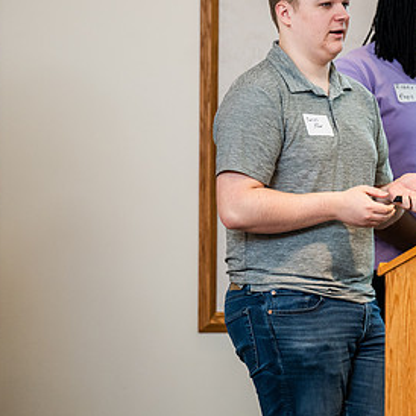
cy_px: 134
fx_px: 4895
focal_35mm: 360
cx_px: 381
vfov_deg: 4.9
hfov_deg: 4.9
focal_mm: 200
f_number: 3.2
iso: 1250
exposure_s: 1/200
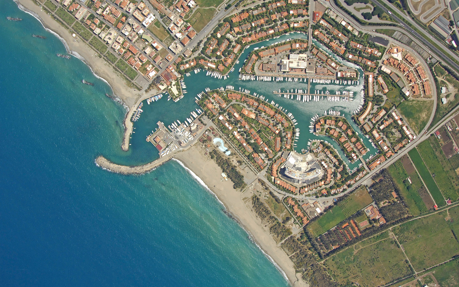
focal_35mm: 37
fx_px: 463
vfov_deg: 34.4
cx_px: 227
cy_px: 147
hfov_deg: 52.8
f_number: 8
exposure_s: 1/1000
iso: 400
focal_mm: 24
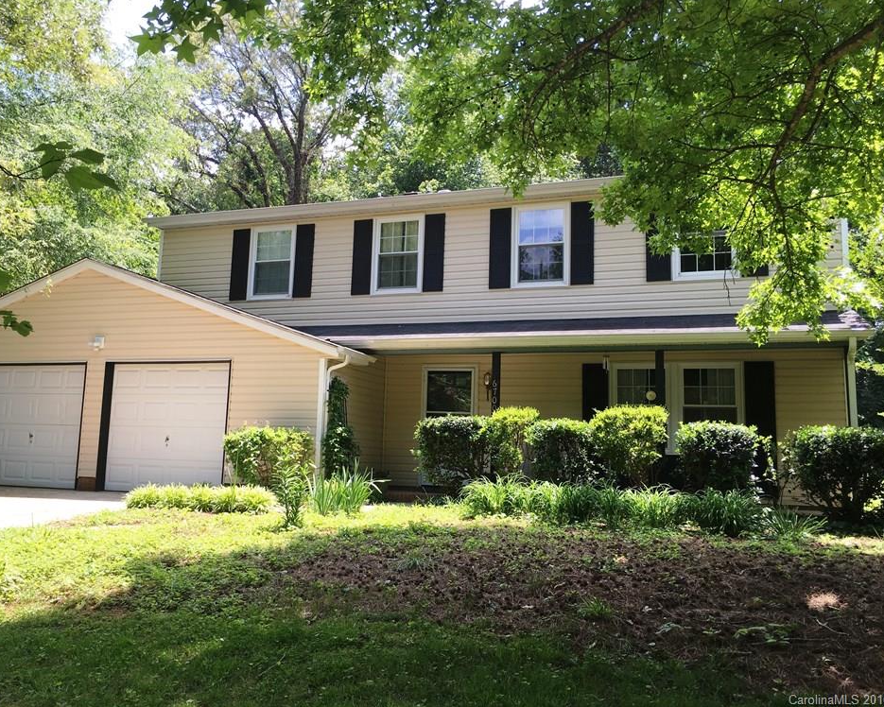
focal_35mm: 31
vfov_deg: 47.1
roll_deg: -2.1
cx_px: 413
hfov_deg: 57.1
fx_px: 811
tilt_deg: +8.0
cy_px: 346
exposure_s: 1/381
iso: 25
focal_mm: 4.15
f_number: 2.2
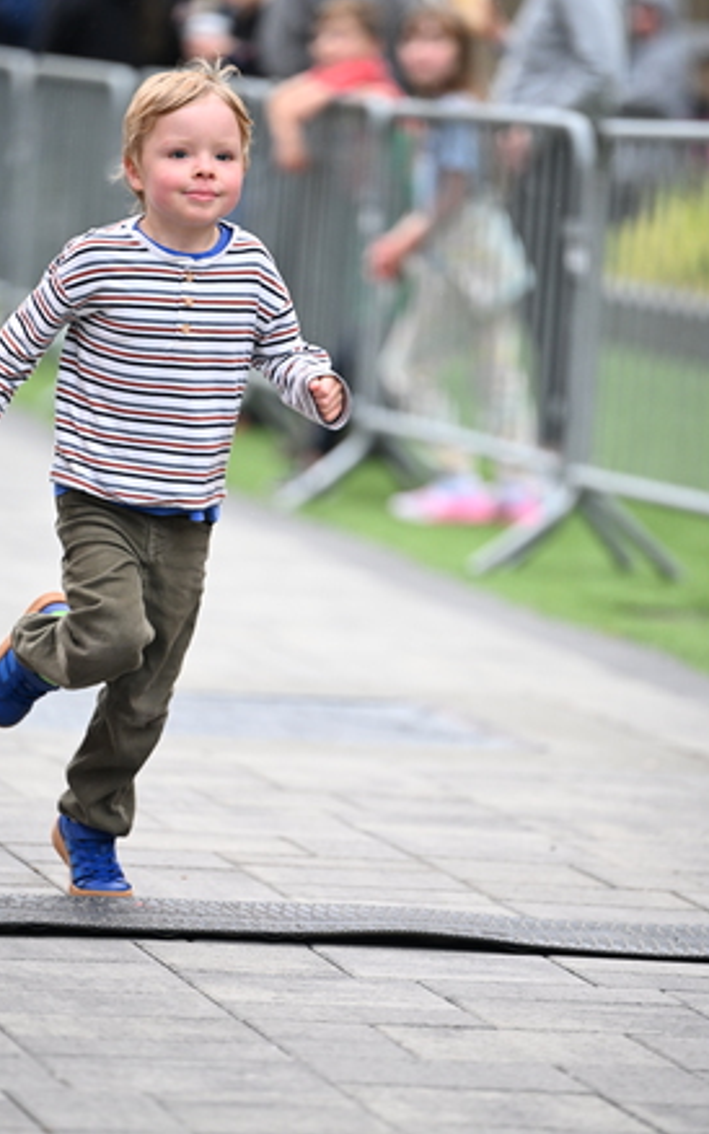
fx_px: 7909
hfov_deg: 5.1
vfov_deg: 8.2
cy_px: 570
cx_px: 286
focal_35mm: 256
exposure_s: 1/1600
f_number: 2.8
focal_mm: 200
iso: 1250
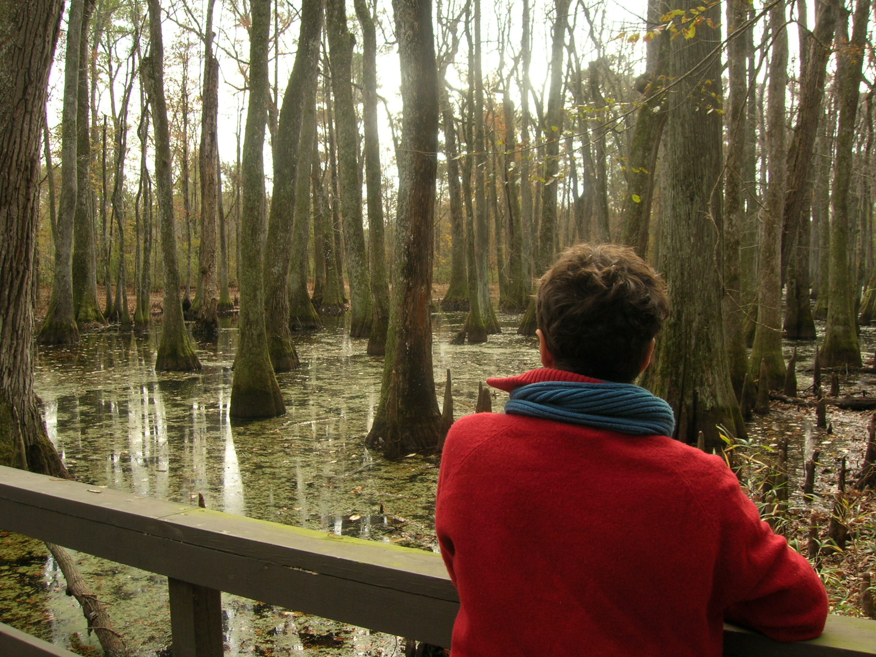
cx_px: 438
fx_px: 860
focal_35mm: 34
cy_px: 328
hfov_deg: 54.0
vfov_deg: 41.8
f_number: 4.9
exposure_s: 1/67.3
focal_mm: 5.7
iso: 50
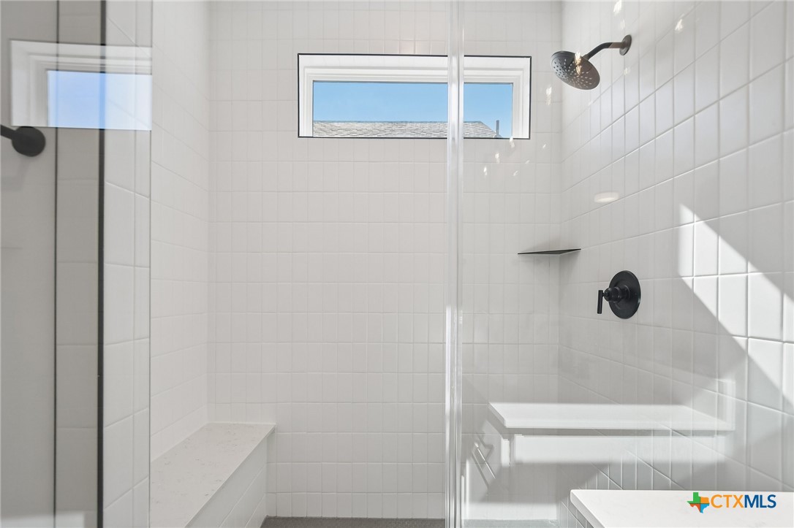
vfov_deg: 77.3
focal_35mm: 15
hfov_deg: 100.4
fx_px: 331
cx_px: 397
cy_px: 264
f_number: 8
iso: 400
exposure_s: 1/400
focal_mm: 10
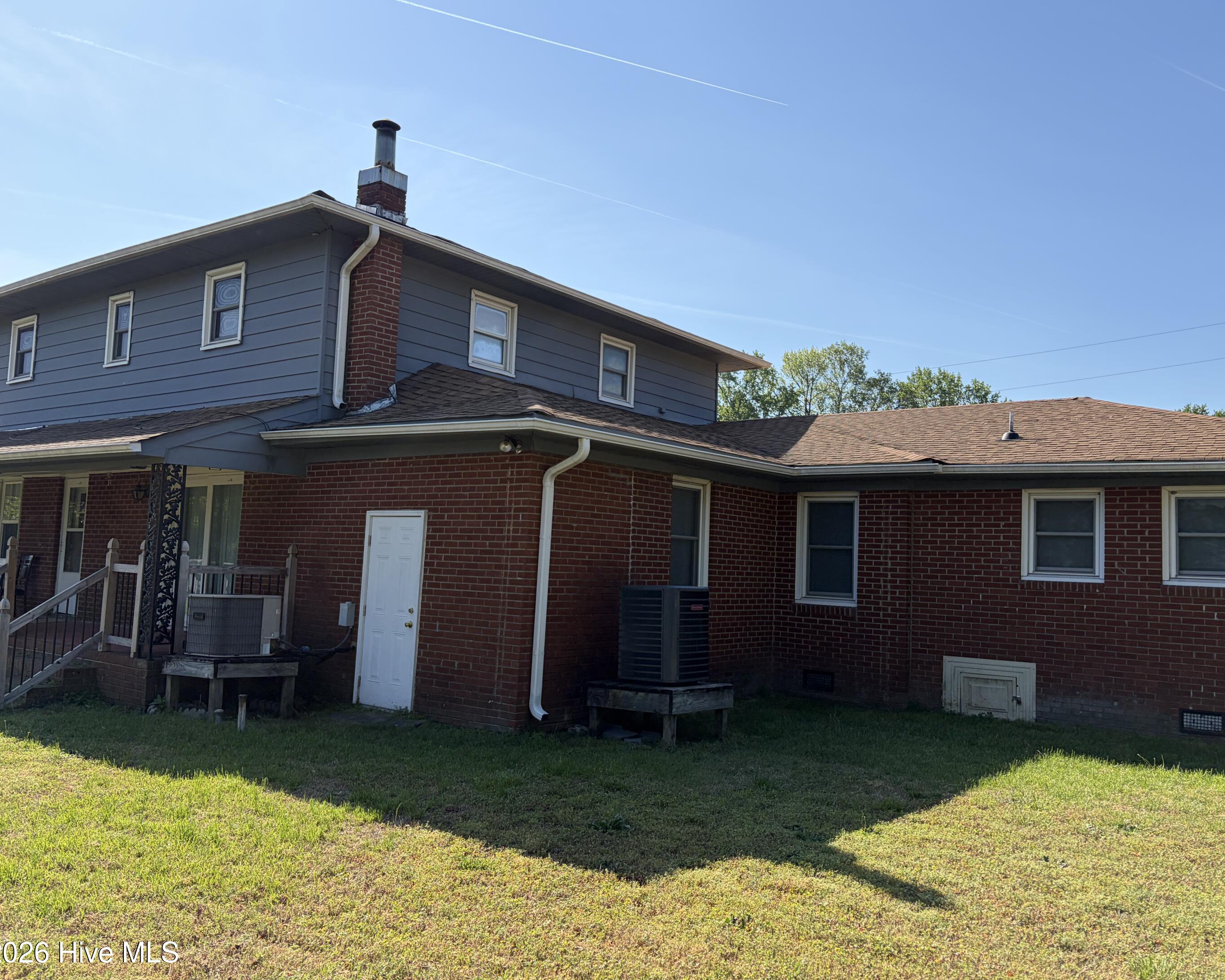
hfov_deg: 62.2
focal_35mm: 28
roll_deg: -3.2
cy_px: 492
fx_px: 1015
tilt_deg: +7.3
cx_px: 639
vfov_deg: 51.5
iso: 50
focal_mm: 5.96
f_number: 1.6
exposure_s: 1/3623
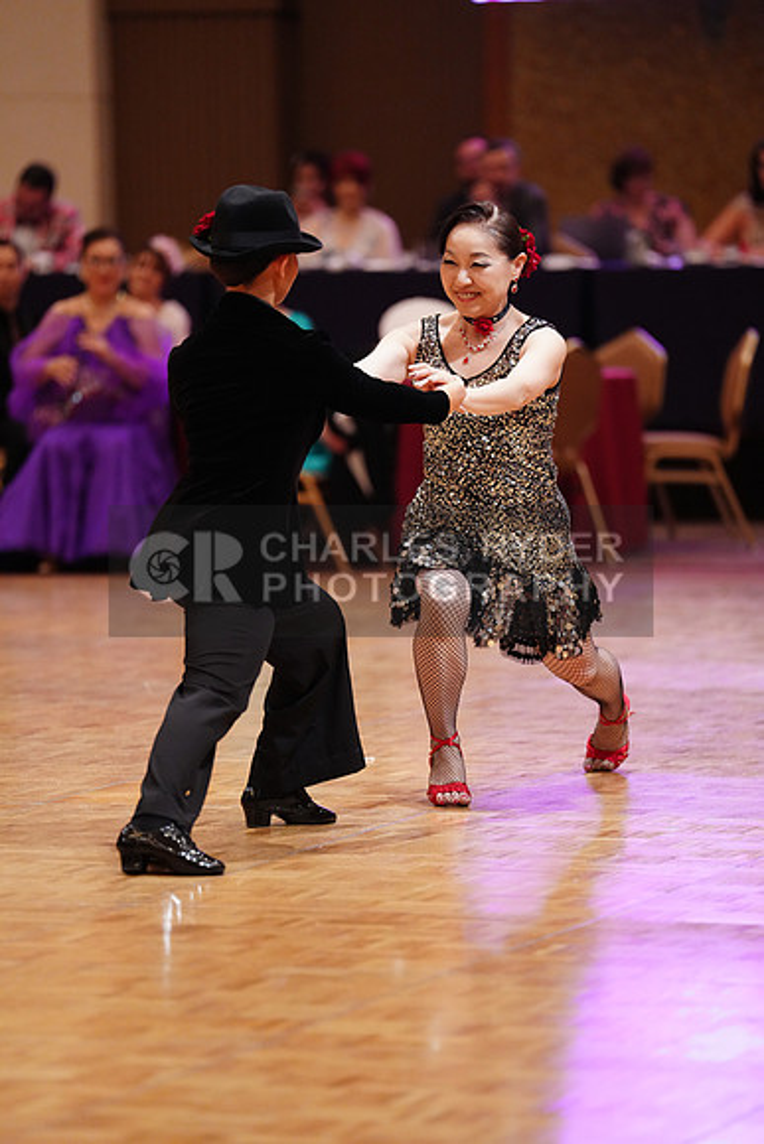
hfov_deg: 6.9
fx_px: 6362
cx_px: 382
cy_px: 572
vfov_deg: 10.3
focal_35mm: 200
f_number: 2.8
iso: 3200
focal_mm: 200
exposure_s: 1/320
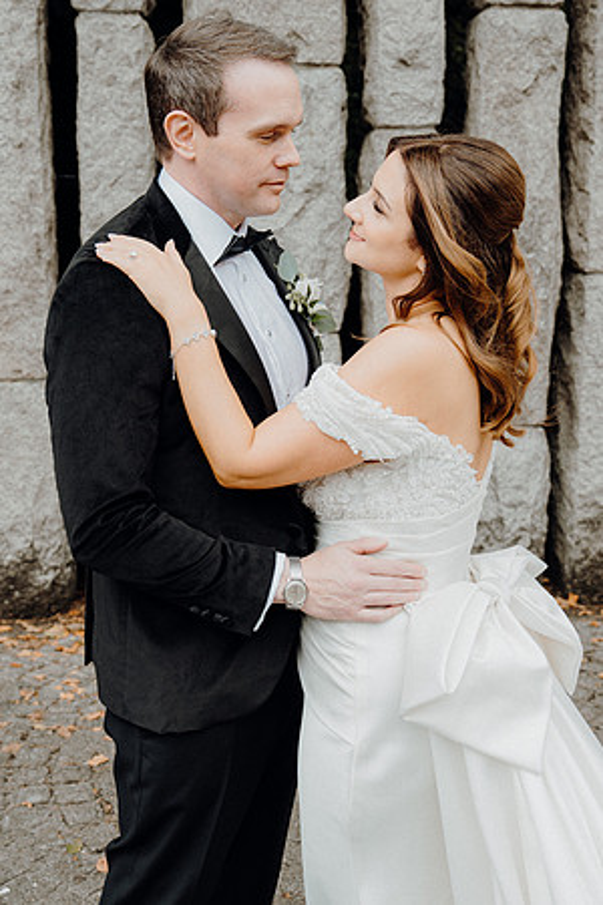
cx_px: 302
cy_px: 452
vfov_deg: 41.1
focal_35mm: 48
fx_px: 1206
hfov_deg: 28.1
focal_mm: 32
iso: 125
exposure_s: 1/160
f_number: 3.5
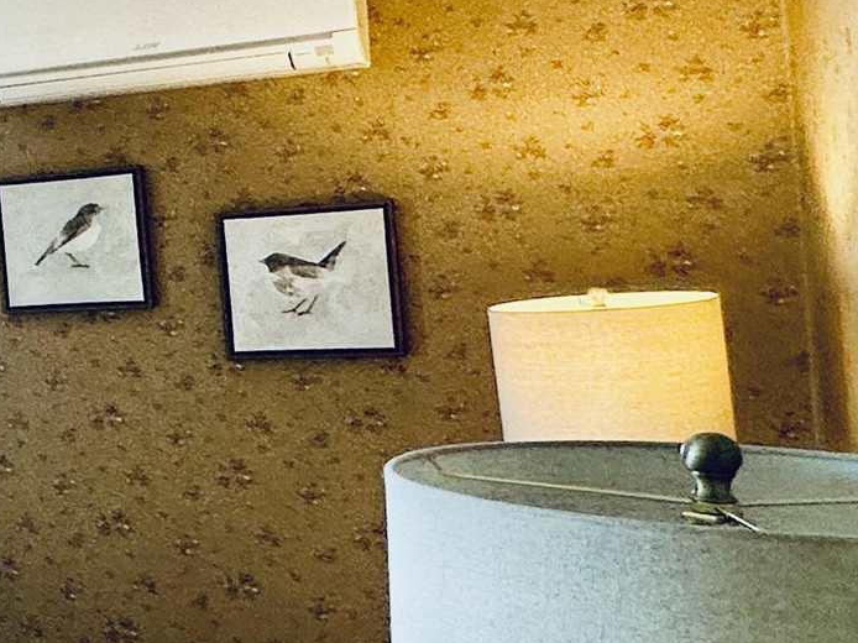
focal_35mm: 62
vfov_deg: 23.6
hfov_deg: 21.3
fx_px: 1536
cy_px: 252
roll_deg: +2.6
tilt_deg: +2.4
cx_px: -665
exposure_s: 1/99
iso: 80
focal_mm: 2.22
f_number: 2.2
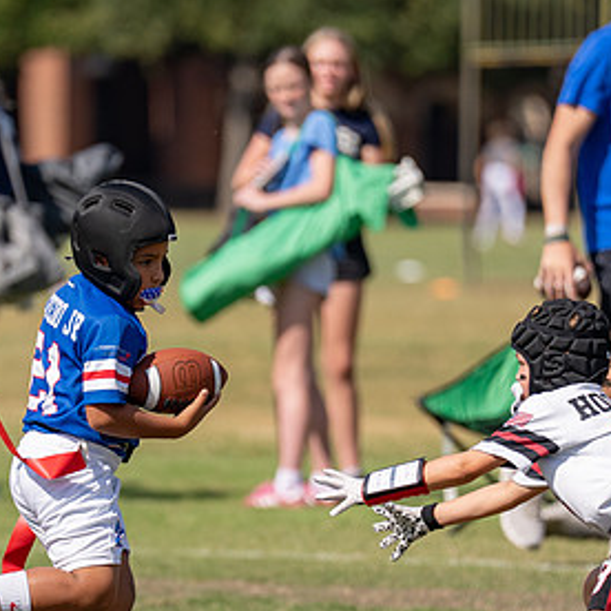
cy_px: 433
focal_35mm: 645
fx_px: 12880
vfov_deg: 2.7
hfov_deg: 2.7
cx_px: 160
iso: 100
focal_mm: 200
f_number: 2.8
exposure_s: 1/2000
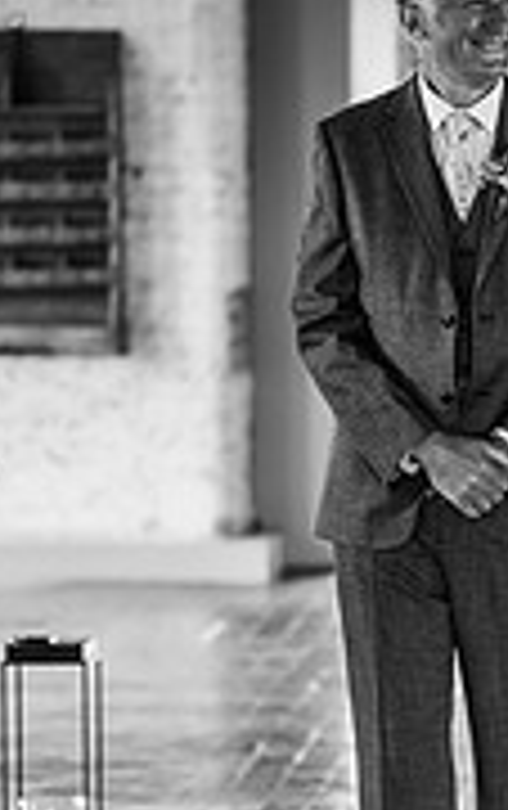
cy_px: 495
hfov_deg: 6.1
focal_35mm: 216
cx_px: 605
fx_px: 4769
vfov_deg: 9.7
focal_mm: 85
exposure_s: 1/200
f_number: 1.8
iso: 180
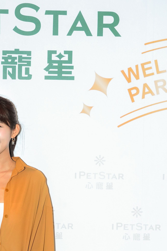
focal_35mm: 113
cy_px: 234
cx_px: 32
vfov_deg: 17.8
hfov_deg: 12.1
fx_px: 786
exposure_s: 1/200
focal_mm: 44
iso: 1000
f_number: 5
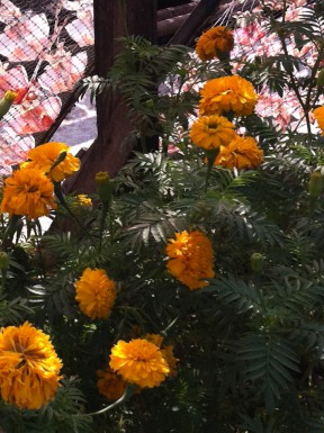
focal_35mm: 93
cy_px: 134
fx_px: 1163
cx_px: -27
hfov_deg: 15.5
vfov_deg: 21.0
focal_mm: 3.85
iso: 80
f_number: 2.8
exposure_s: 1/794
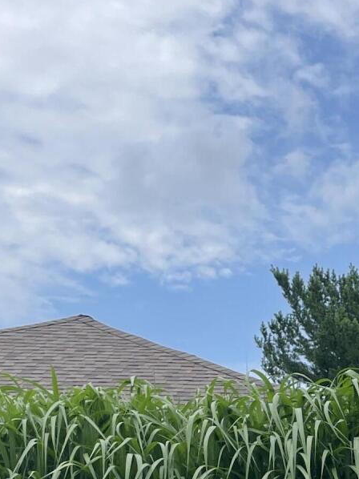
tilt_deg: +4.2
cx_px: 456
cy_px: 614
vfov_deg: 20.6
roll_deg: -0.7
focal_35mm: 87
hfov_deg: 16.1
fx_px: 1204
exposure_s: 1/3125
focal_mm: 4.2
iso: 32
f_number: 1.6
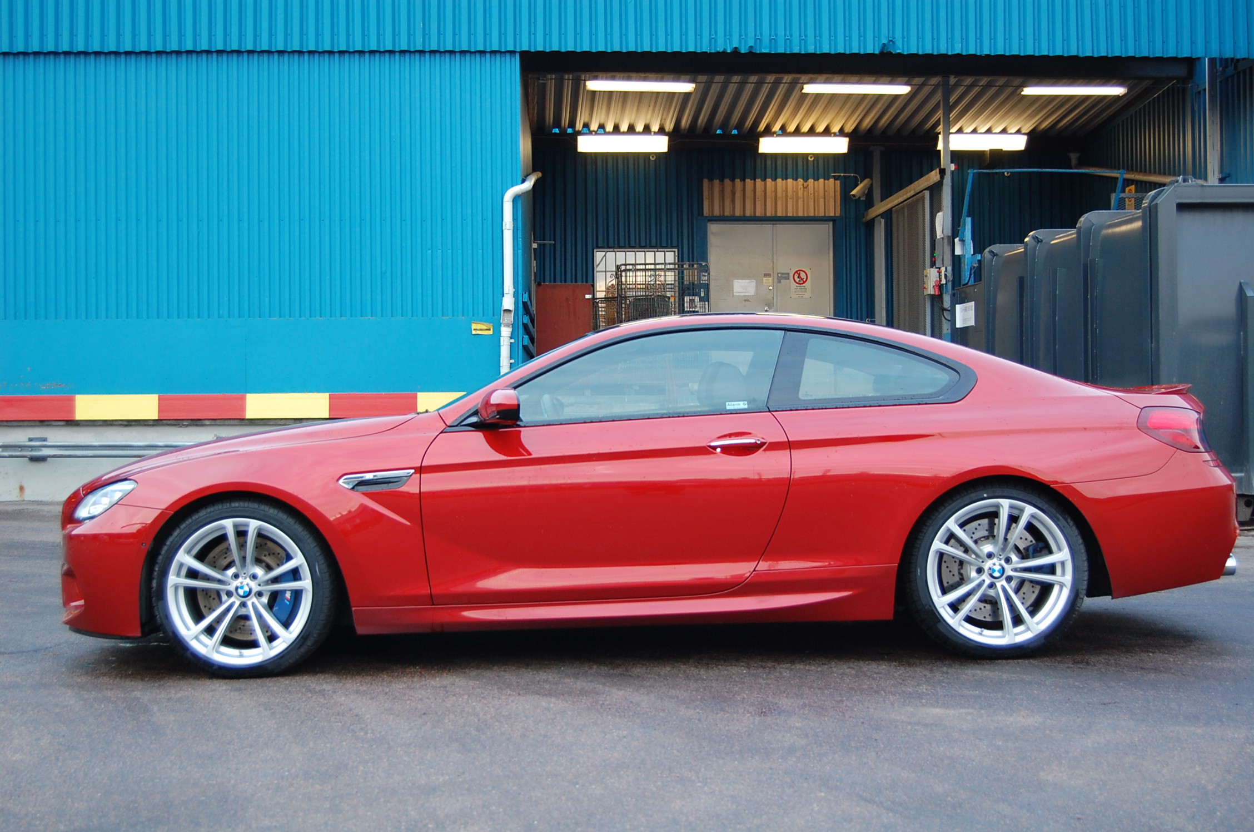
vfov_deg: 31.8
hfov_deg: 46.5
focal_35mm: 42
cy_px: 416
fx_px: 1460
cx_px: 627
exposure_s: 1/50
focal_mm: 28
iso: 400
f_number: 4.2
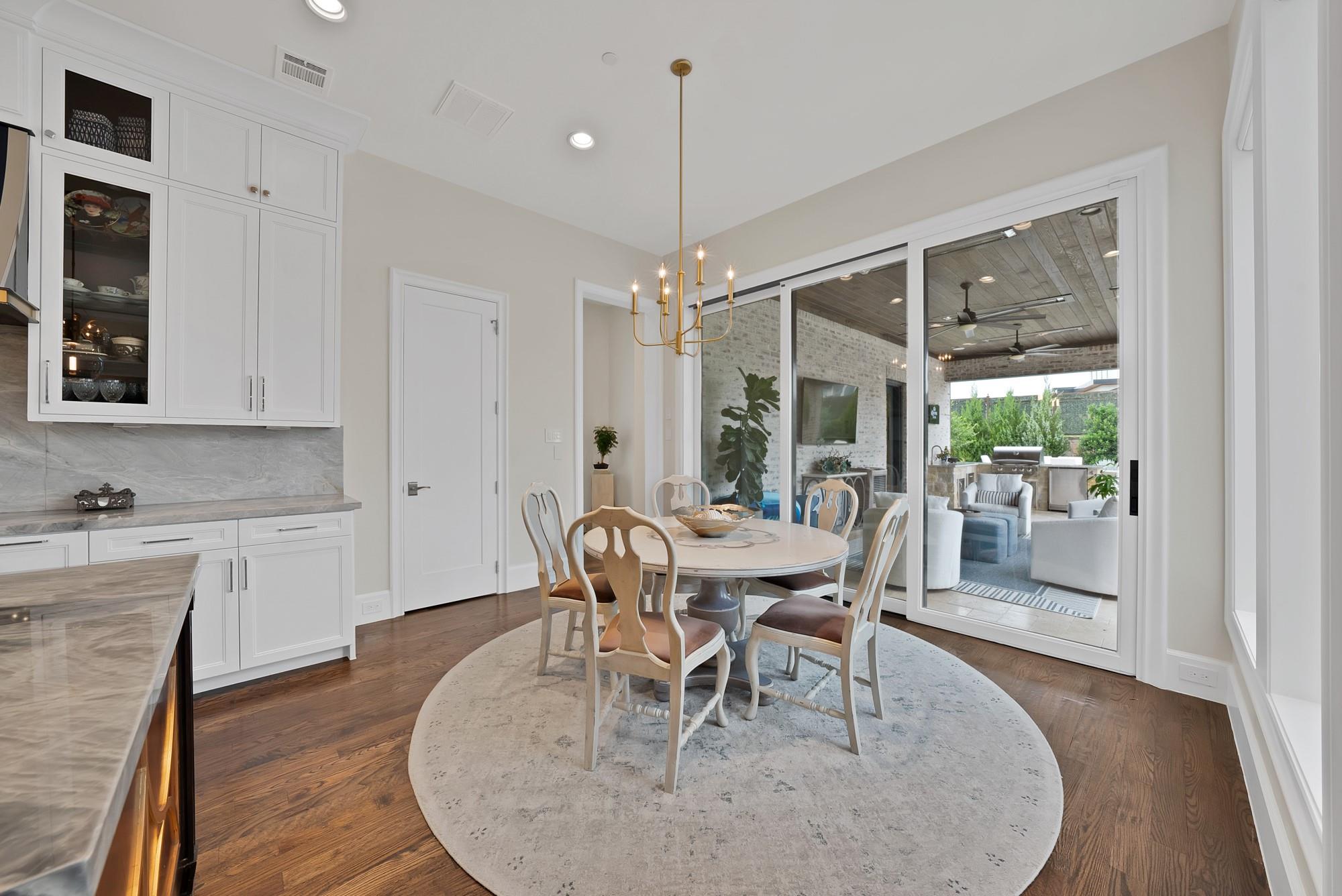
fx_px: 448
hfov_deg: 112.6
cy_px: 448
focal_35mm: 12
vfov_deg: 90.1
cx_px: 671
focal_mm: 12
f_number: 9
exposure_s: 1/10
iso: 640
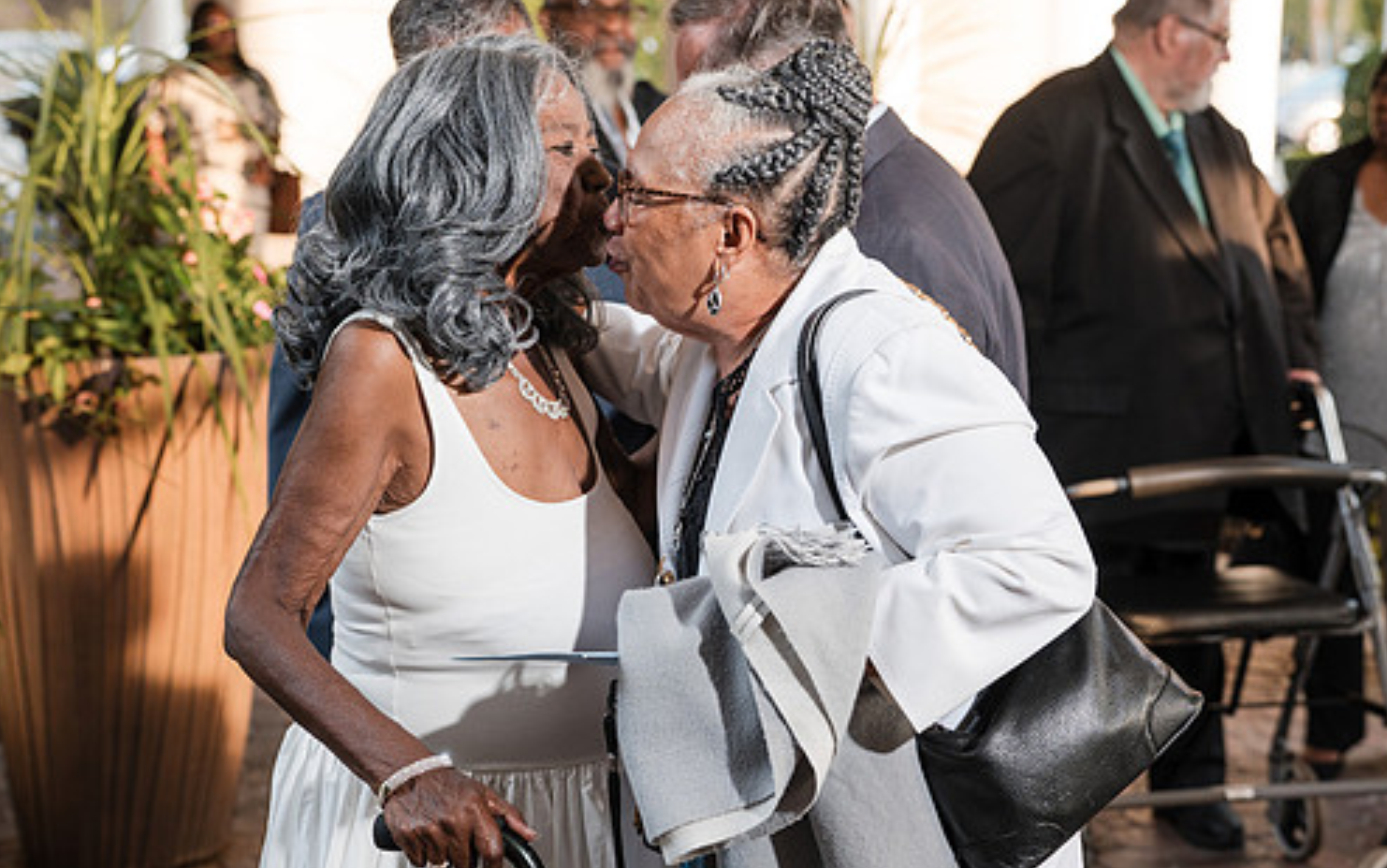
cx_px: 781
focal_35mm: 67
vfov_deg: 19.4
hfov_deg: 30.6
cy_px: 423
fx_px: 2533
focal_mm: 56
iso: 640
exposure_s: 1/250
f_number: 4
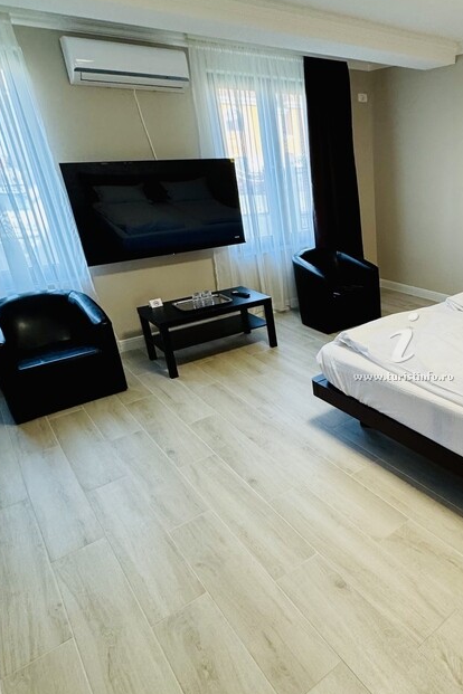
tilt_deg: -20.4
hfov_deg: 48.6
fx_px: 463
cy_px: 341
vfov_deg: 73.7
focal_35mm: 24
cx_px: 399
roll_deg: +1.5
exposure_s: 1/100
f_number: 2.2
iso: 250
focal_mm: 2.22
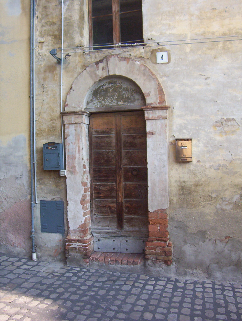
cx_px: 121
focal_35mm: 36
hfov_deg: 39.8
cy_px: 160
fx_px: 334
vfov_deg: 51.2
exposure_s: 1/546
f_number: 2.76
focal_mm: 5.54
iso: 100
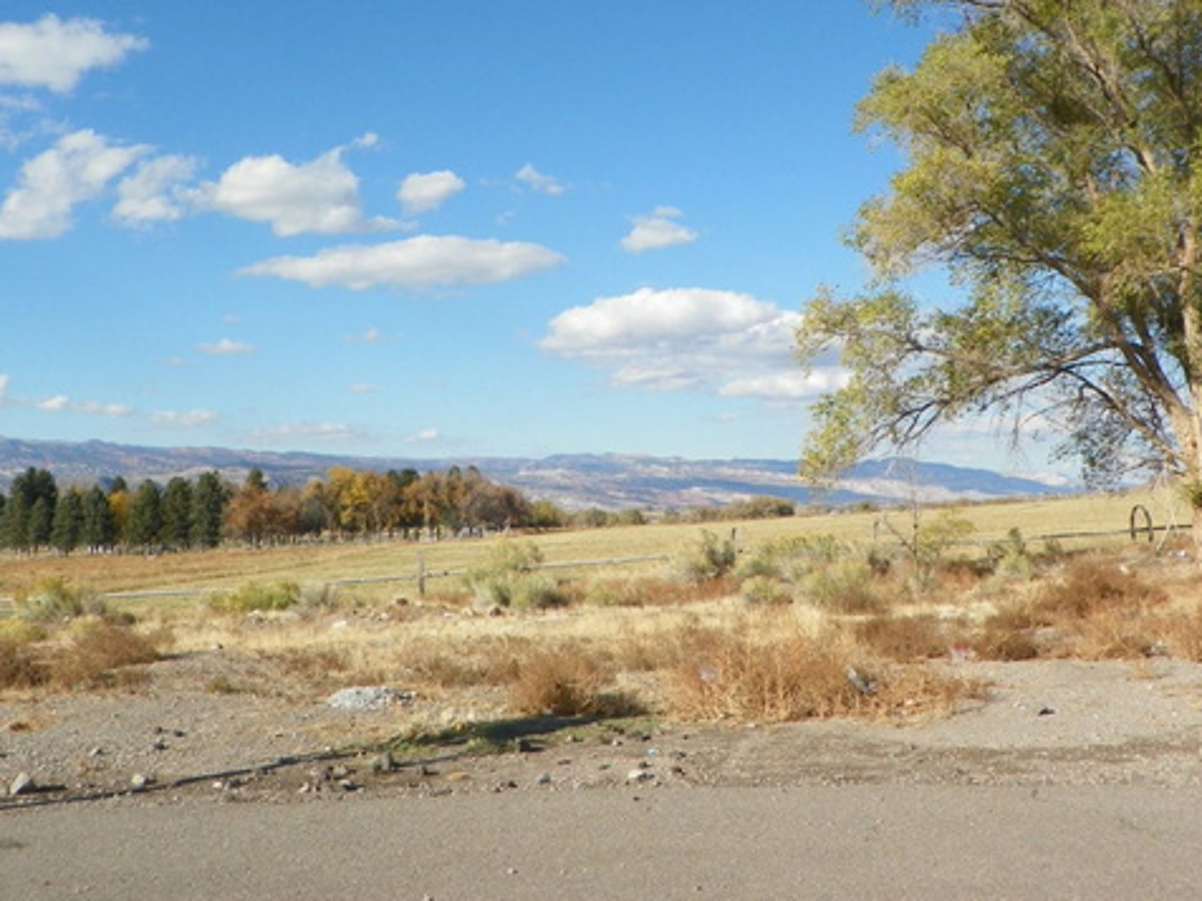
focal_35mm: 43
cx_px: 662
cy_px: 303
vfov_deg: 33.3
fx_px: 1493
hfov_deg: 43.8
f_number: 5.6
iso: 64
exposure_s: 1/250
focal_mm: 5.7
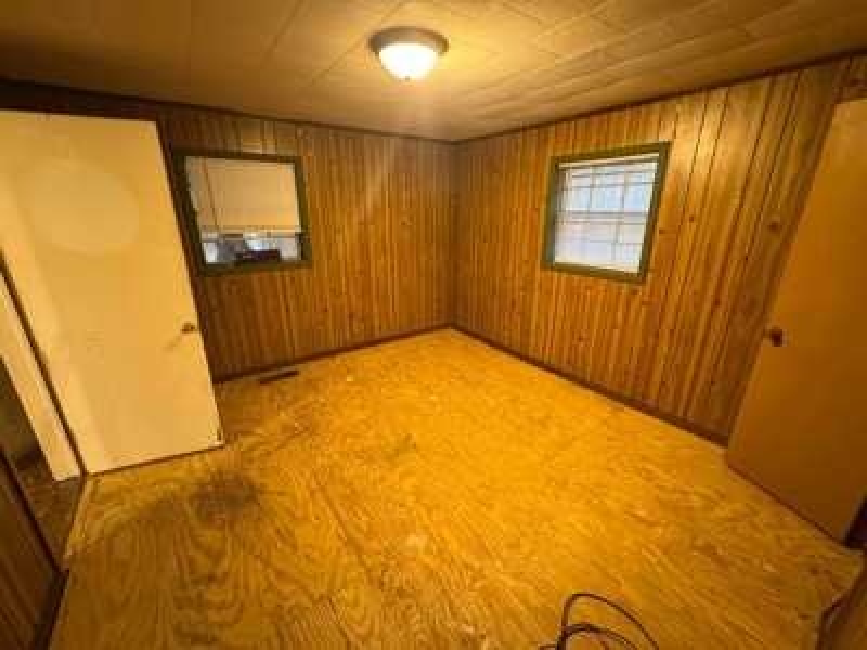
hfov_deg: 102.1
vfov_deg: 85.7
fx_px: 351
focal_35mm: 14
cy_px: 325
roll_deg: +0.3
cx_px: 434
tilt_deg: -19.7
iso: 1000
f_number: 2.2
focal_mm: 2.22
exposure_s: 1/40
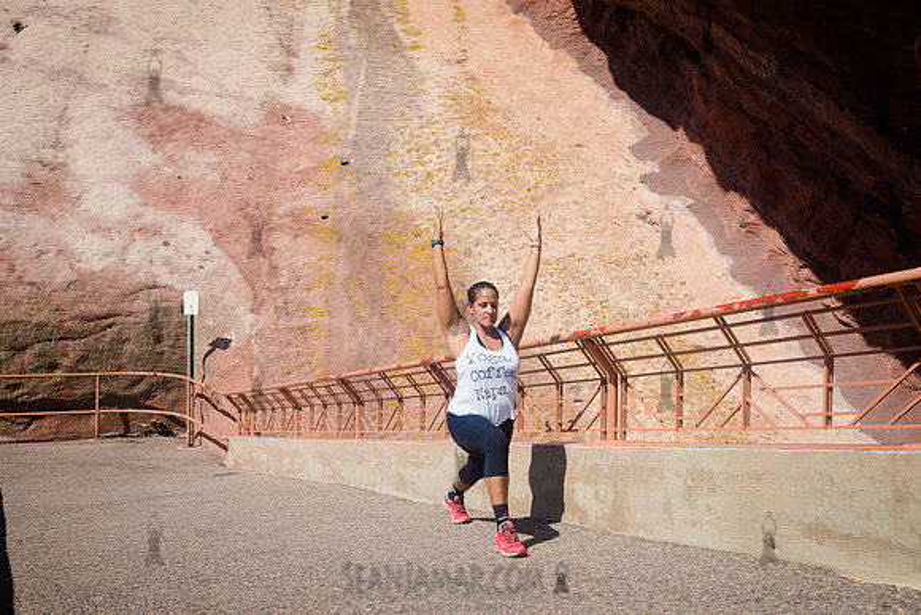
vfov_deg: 37.9
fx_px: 896
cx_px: 460
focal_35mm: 35
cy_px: 308
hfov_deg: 54.4
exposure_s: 1/125
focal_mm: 35
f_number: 8
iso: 80
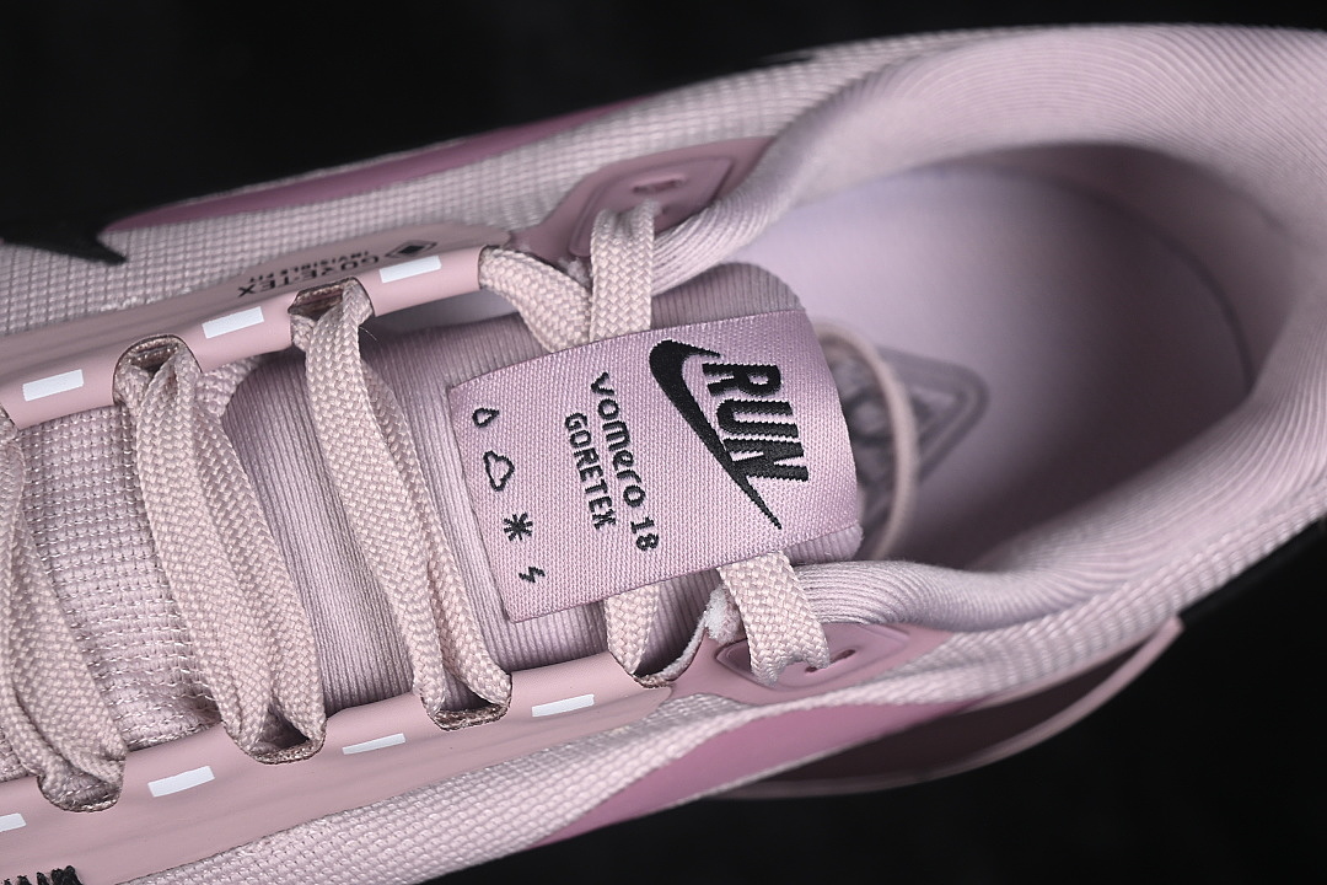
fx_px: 2764
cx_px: 664
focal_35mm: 75
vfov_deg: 18.2
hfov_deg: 27.0
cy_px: 442
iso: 160
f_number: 7.1
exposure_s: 1/80
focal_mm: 50
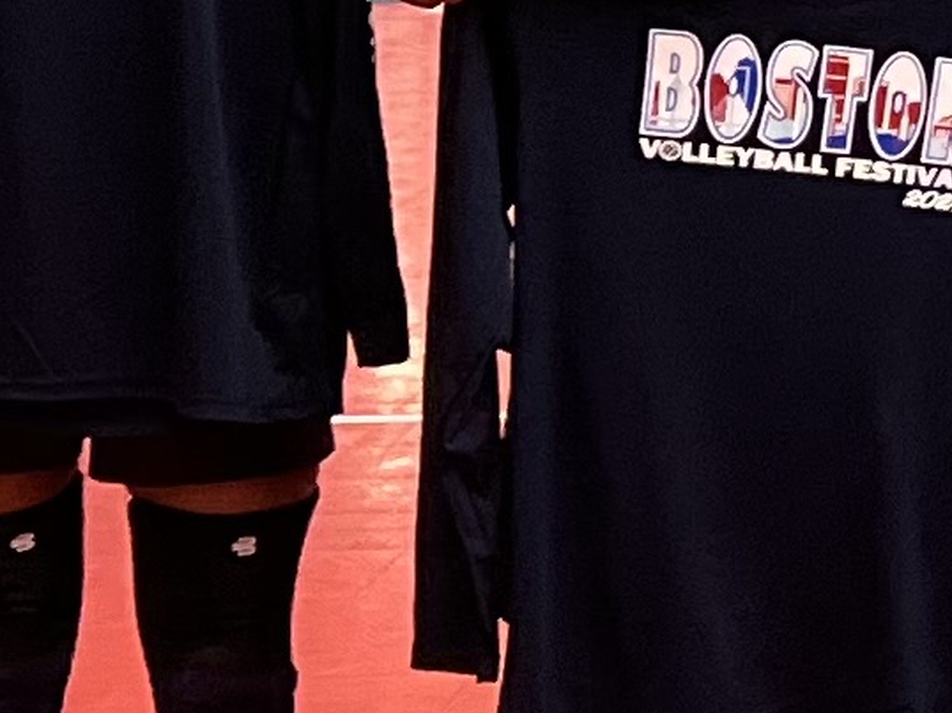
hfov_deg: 9.4
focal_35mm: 195
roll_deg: +0.8
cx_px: 1978
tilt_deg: -2.7
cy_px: -295
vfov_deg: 7.5
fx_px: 5360
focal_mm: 5.7
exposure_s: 1/60
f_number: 1.5
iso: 320
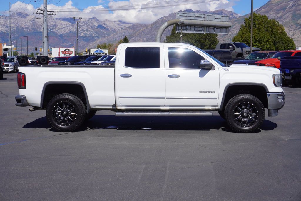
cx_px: 150
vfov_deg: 25.1
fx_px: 452
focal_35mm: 54
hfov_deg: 36.9
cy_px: 100
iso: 100
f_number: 11
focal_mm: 36
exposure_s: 1/250
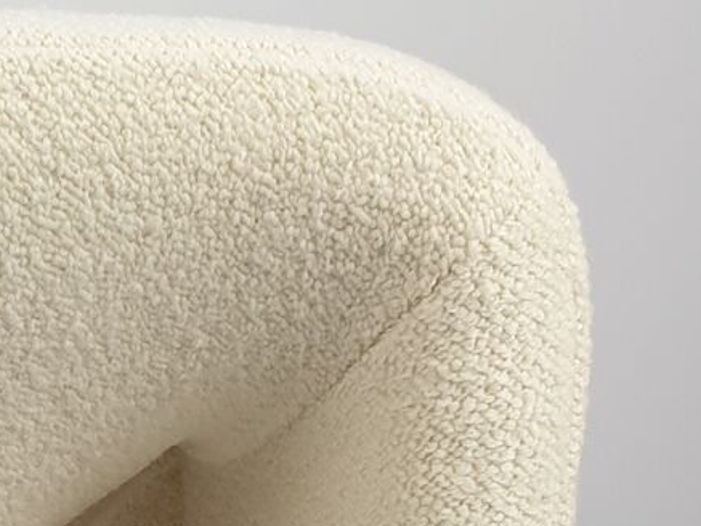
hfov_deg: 14.4
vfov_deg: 11.8
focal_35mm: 119
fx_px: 2411
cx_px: -586
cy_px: 840
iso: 50
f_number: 2.4
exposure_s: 1/100
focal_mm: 4.3
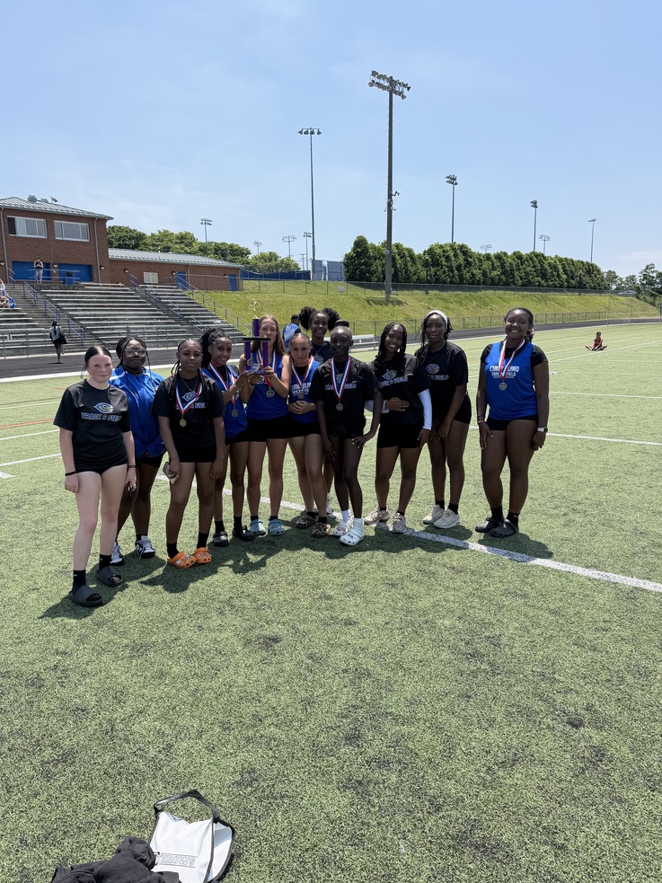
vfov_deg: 69.4
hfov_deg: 54.9
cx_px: 318
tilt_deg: -10.3
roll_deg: +1.3
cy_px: 435
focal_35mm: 25
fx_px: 638
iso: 80
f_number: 1.78
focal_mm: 6.76
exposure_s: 1/3759
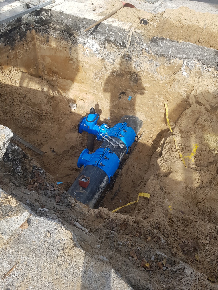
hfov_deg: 53.1
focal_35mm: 26
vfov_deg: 67.3
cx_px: 109
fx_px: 218
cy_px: 145
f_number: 1.7
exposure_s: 1/962
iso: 40
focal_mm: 4.2
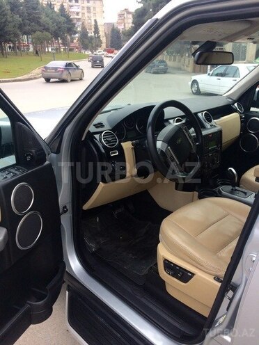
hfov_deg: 48.2
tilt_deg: -24.0
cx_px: 130
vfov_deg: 61.7
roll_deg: +2.7
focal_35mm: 29
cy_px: 172
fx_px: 289
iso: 32
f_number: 2.2
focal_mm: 4.15
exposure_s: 1/243
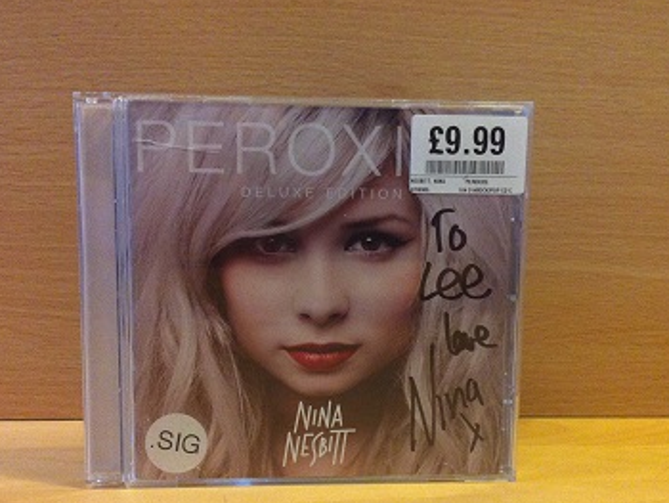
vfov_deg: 29.1
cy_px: 305
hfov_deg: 38.2
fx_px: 967
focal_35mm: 50
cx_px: 348
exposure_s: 1/15
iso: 250
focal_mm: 3.85
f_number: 2.8
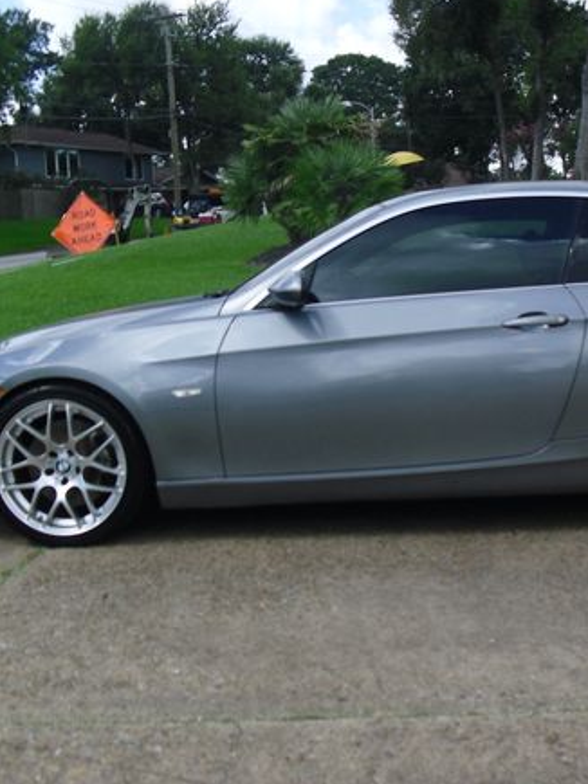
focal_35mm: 53
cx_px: 489
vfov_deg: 36.2
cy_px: 411
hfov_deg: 26.9
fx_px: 1201
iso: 100
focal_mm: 6.3
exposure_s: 1/125
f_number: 7.8
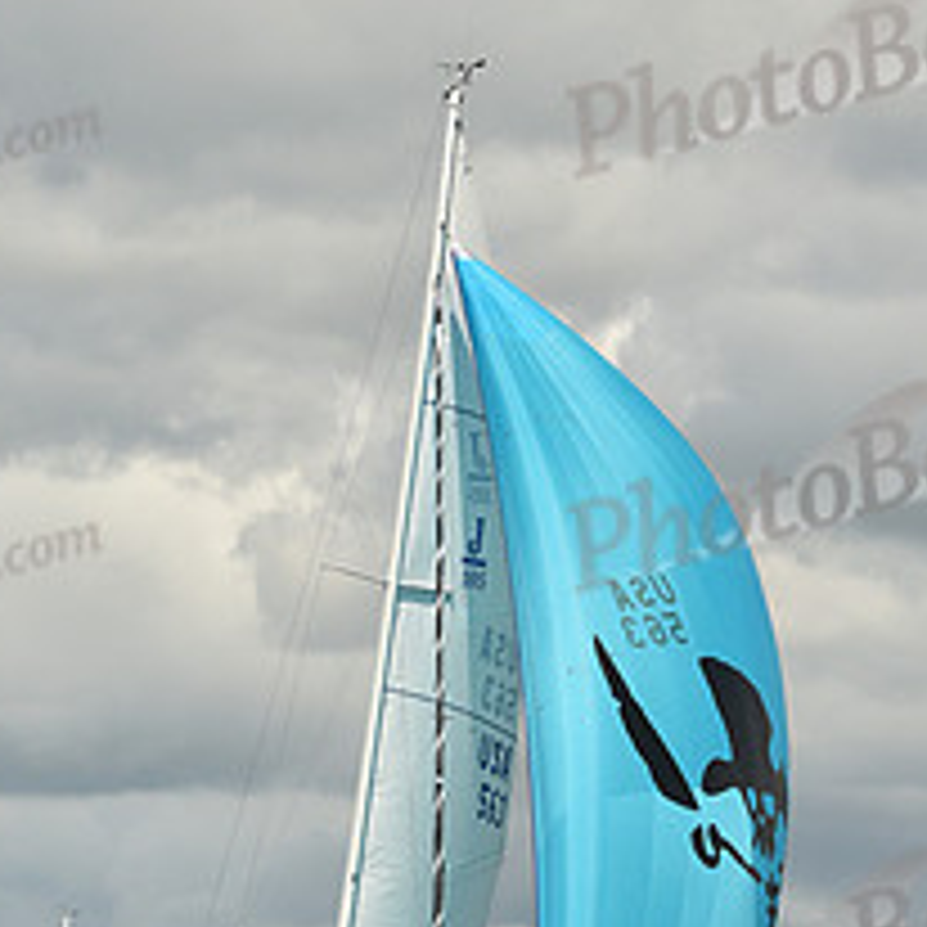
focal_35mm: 311
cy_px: 774
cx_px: 335
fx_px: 9423
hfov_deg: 5.6
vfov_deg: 5.6
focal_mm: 130
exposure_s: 1/800
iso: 320
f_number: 13
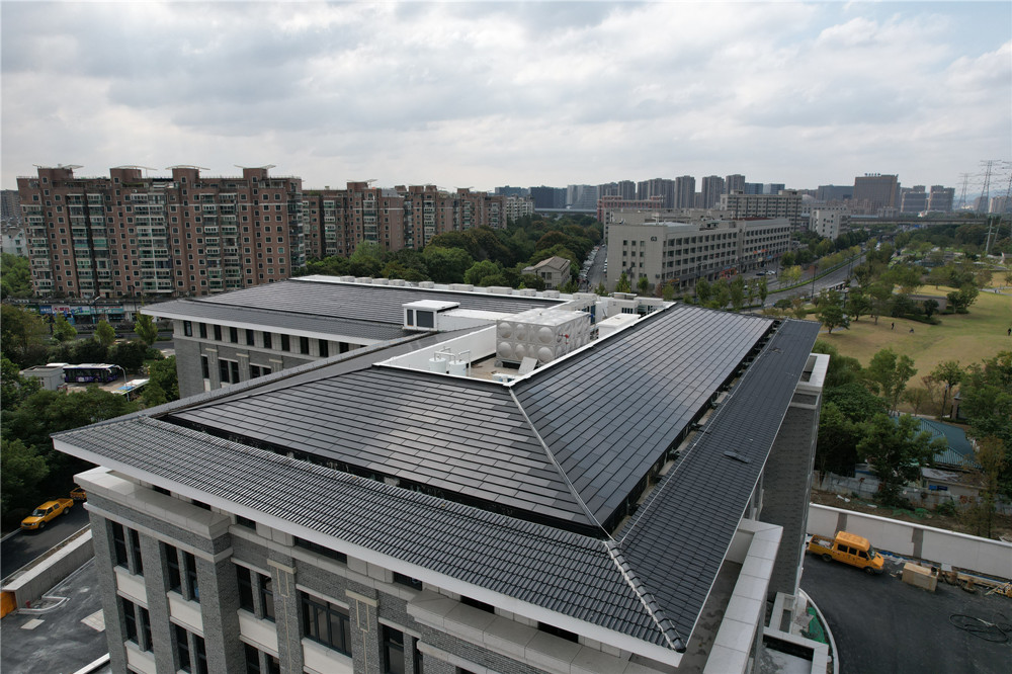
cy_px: 337
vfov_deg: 57.2
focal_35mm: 22
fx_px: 618
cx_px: 506
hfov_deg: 78.6
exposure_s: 1/2500
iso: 120
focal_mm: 8.38
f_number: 2.8
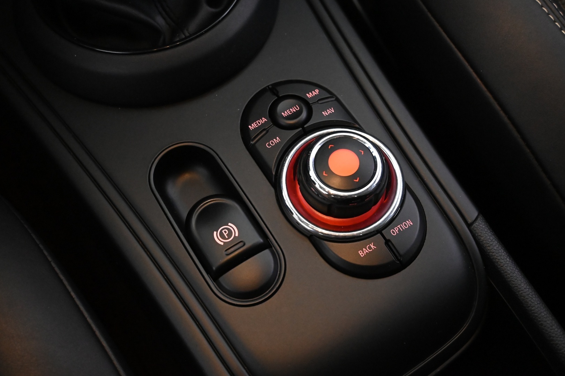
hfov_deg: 52.2
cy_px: 188
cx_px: 282
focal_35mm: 37
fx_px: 577
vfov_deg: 36.2
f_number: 5
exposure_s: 1/40
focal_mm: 24.5
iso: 6400
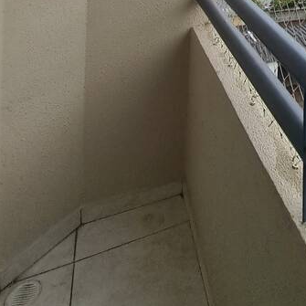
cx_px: 309
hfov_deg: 39.4
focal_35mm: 37
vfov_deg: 30.6
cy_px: -126
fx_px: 370
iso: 50
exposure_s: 1/602
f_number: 2.2
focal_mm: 1.74
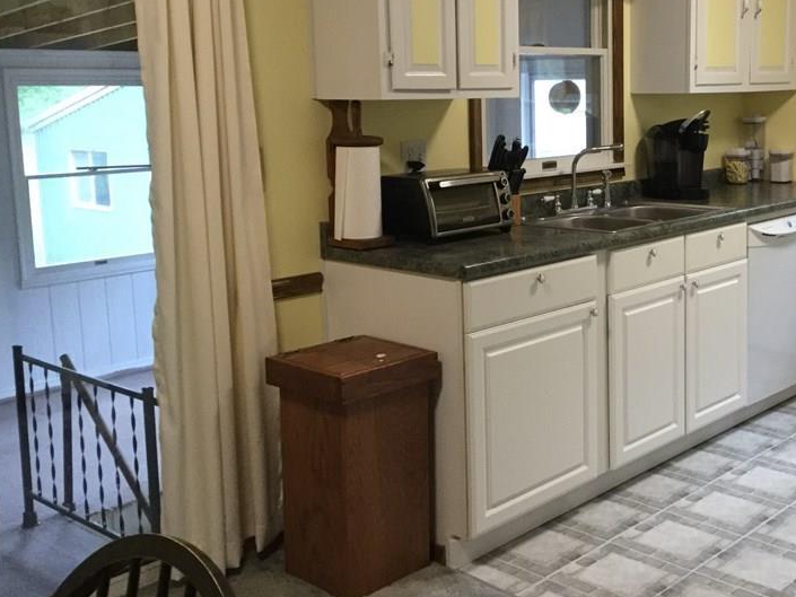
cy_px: 244
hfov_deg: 41.3
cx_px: 553
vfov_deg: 32.1
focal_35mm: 45
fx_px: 1035
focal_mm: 3.3
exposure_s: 1/30
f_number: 2.4
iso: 160
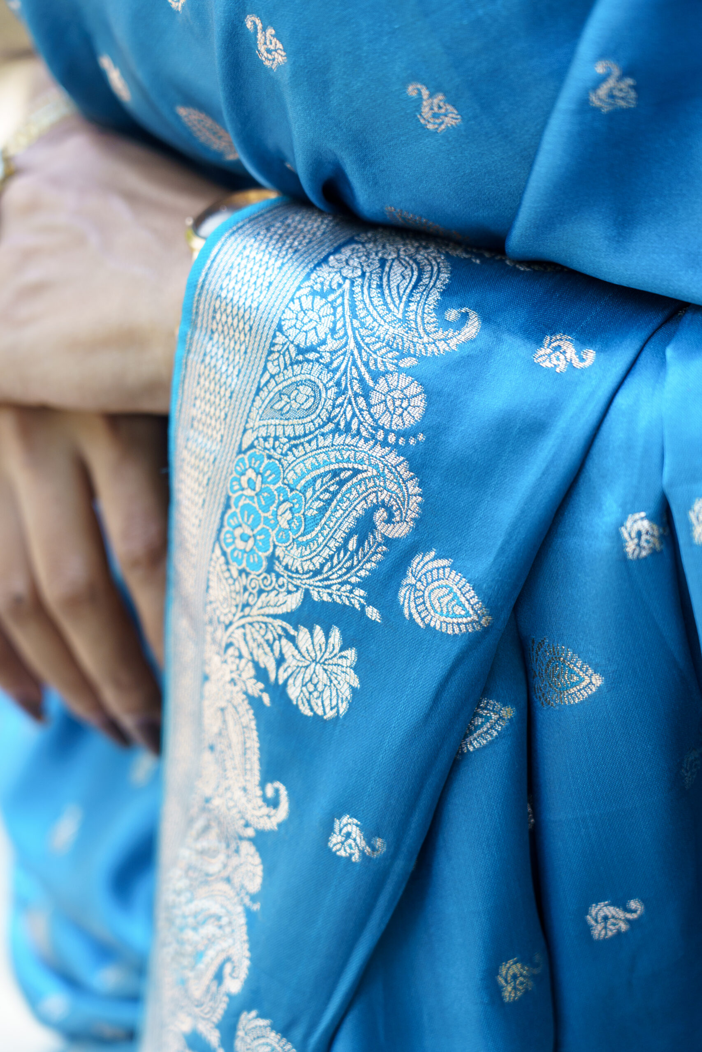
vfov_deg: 19.5
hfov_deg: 13.0
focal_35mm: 105
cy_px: 526
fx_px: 3071
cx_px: 351
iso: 640
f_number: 4
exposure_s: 1/400
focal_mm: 105
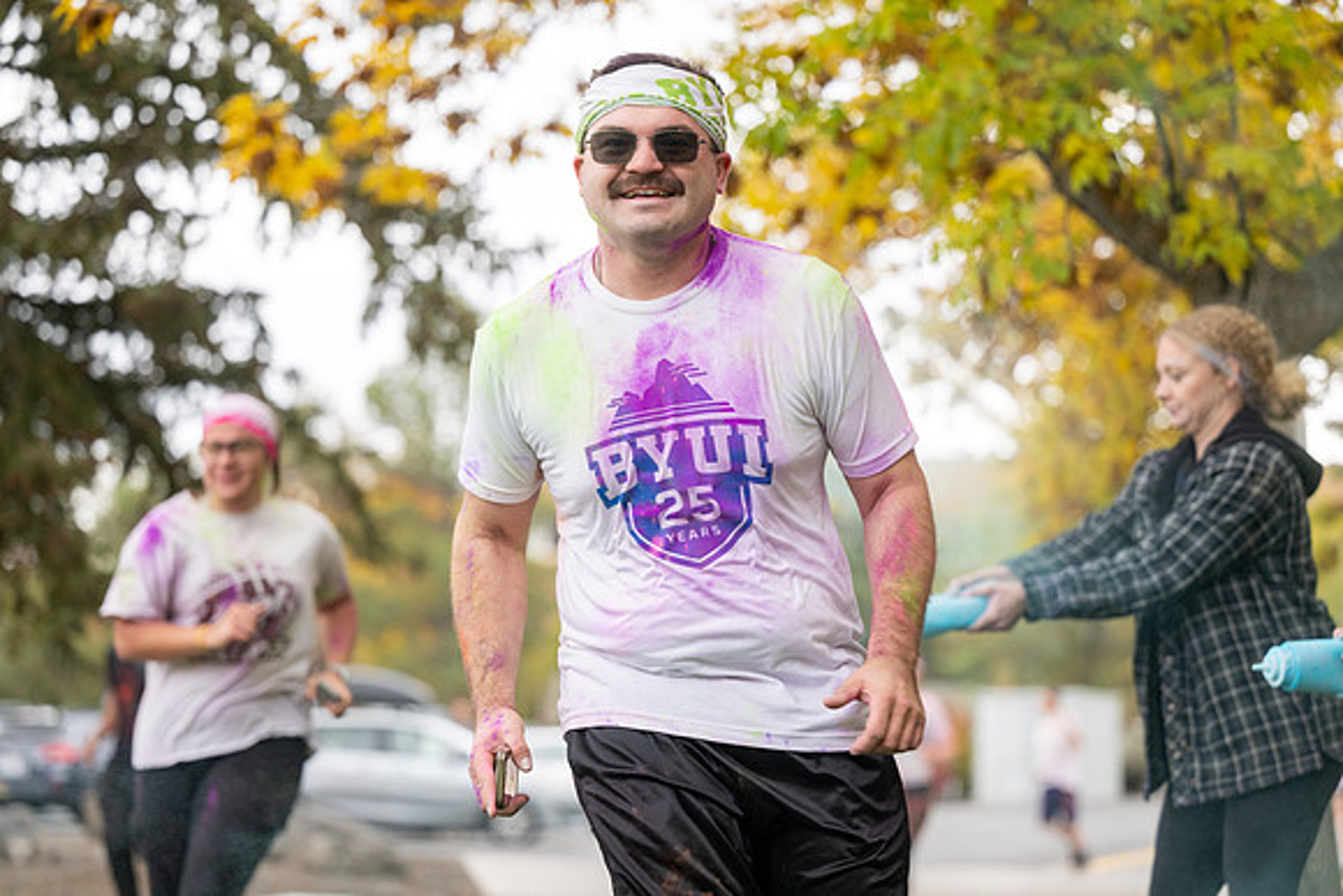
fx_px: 3731
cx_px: 672
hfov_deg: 20.4
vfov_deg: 13.7
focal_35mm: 100
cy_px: 448
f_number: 2.8
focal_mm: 100
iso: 320
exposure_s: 1/640
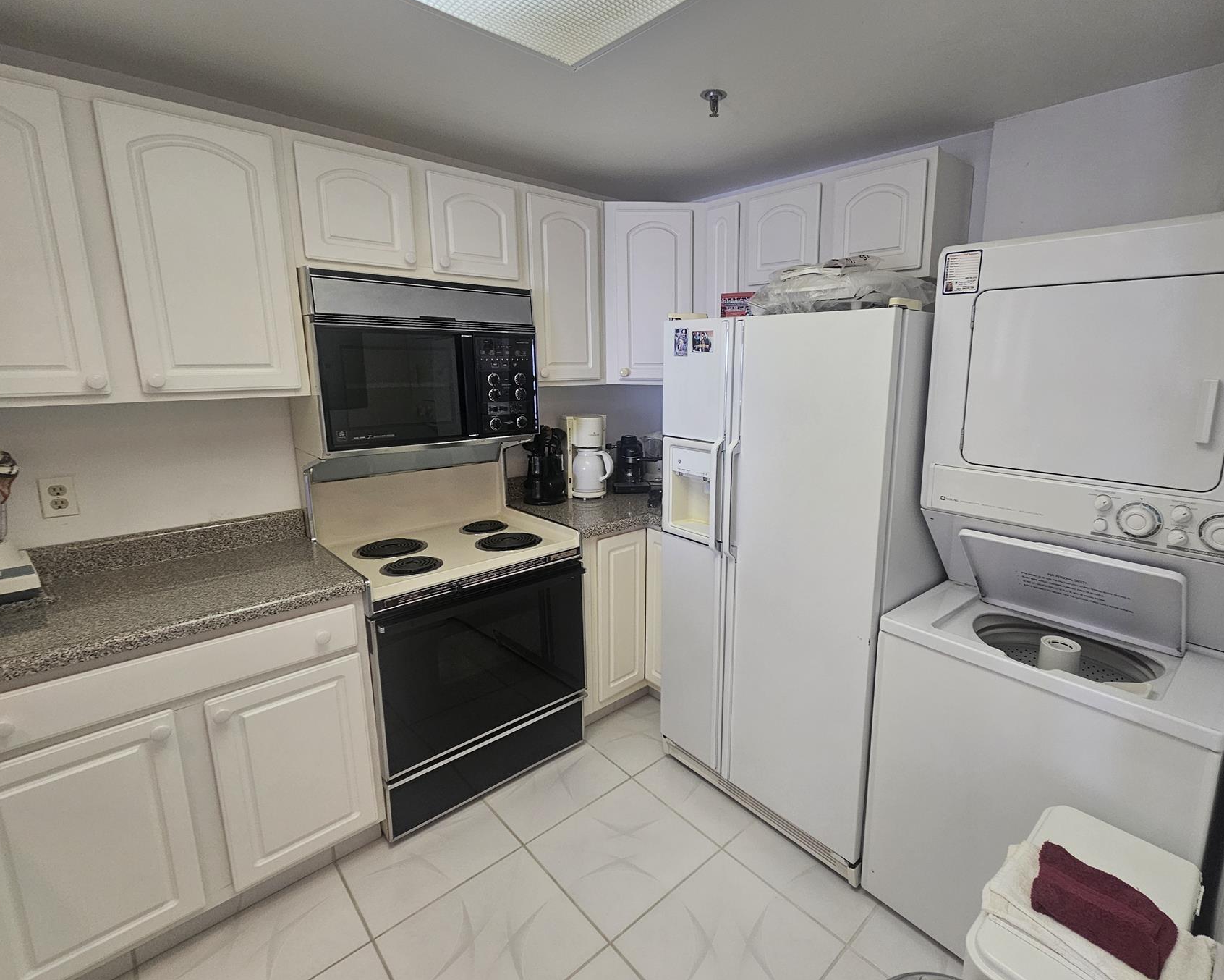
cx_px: 689
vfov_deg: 84.0
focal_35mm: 15
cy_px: 470
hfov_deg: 96.3
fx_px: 543
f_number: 2.2
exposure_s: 1/60
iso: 80
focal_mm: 2.2
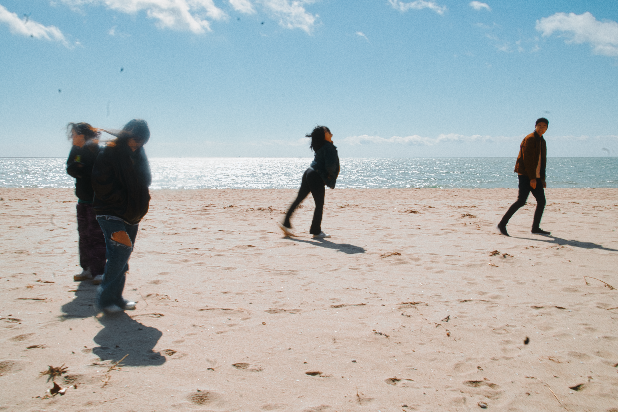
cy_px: 206
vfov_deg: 36.9
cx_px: 309
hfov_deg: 53.1
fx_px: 618
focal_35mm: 36
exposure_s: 1/25
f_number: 22
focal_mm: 24
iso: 125
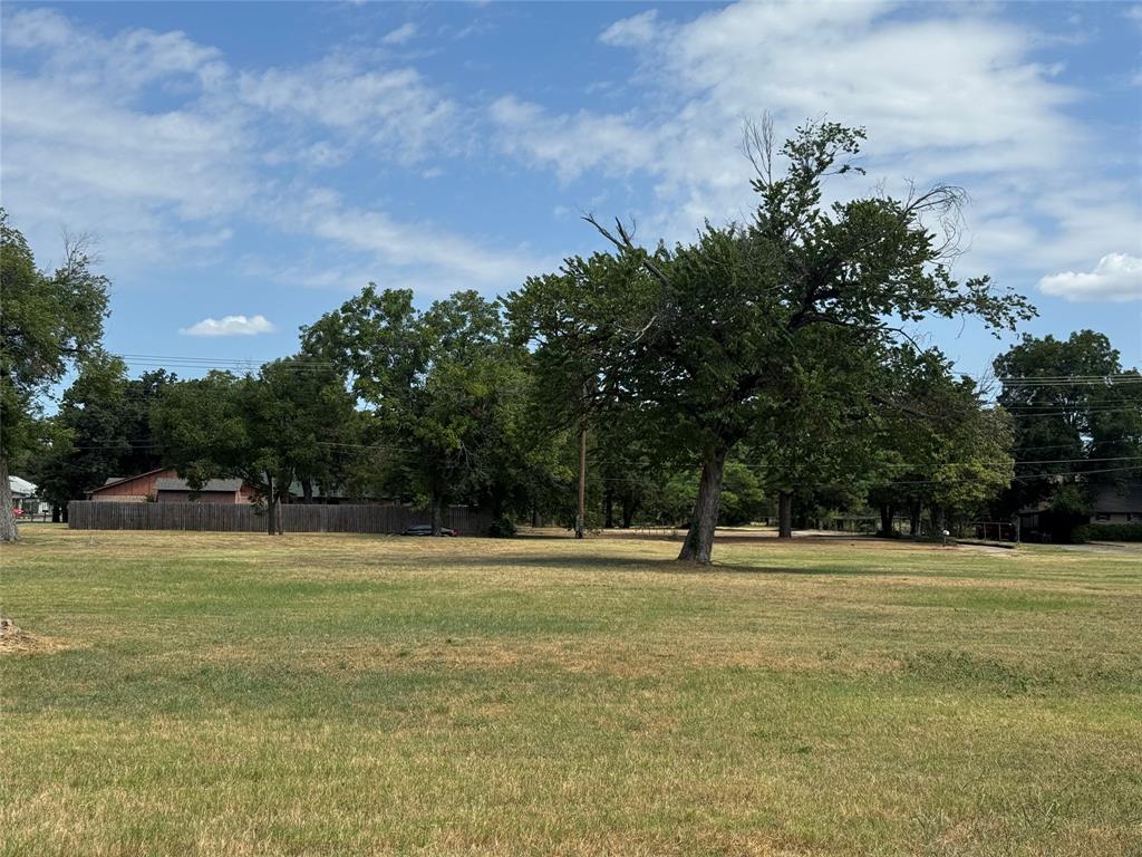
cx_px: 571
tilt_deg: +2.5
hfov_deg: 39.7
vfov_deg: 30.3
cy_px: 428
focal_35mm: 48
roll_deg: -0.2
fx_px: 1584
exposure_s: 1/5376
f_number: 1.78
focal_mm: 6.76
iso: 64
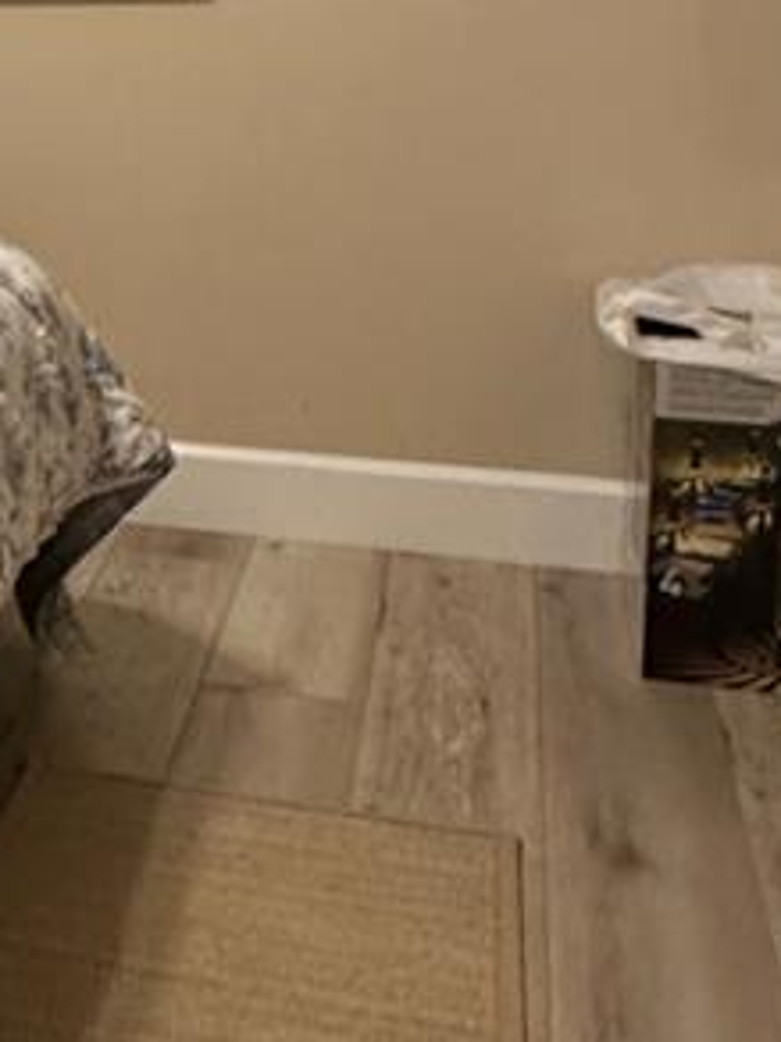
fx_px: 2166
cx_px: -533
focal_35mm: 72
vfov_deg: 26.4
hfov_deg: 17.4
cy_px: 157
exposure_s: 1/60
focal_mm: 2.22
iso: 320
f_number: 2.2
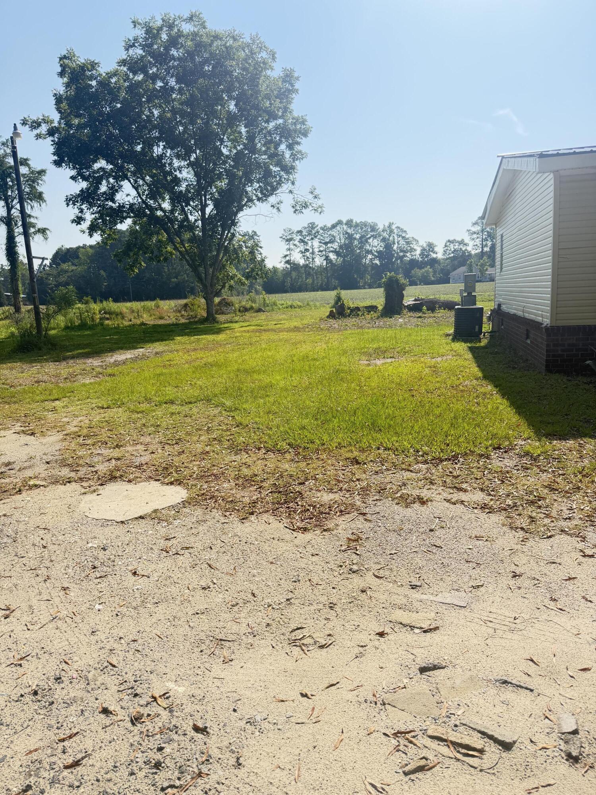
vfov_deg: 71.6
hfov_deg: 56.8
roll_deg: +3.5
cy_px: 398
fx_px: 551
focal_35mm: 24
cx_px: 298
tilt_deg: -10.4
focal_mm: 6.76
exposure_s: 1/2370
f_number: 1.78
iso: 100
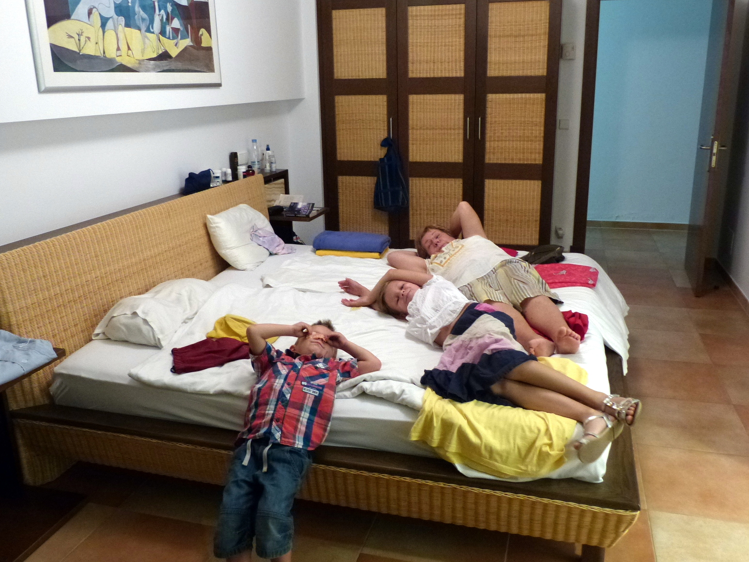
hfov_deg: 60.0
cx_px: 383
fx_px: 649
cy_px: 275
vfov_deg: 46.8
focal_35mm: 30
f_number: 2.8
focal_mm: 5.2
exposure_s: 1/8
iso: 400
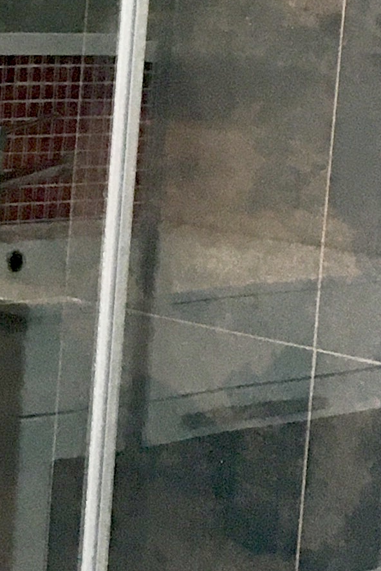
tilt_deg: -7.3
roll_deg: -1.9
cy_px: 138
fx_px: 2175
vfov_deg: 14.9
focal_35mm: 137
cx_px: -494
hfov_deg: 9.1
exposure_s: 1/33
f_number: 2.2
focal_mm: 4.15
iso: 100
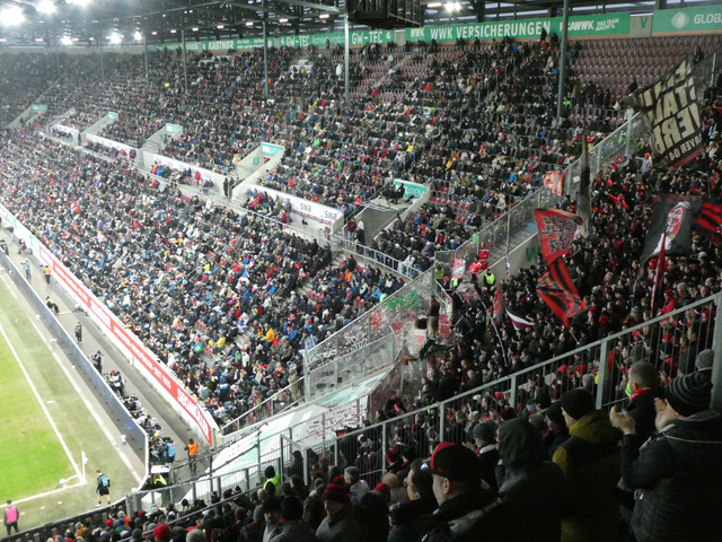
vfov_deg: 40.7
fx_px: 730
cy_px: 271
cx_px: 361
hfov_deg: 52.6
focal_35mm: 35
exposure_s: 1/80
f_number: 3.7
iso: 1250
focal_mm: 6.3
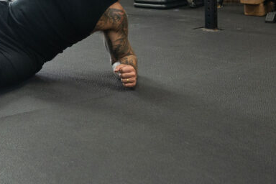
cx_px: 35
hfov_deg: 30.2
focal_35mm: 64
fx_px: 491
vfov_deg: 19.5
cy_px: -59
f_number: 2.8
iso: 1600
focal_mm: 24
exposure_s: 1/125
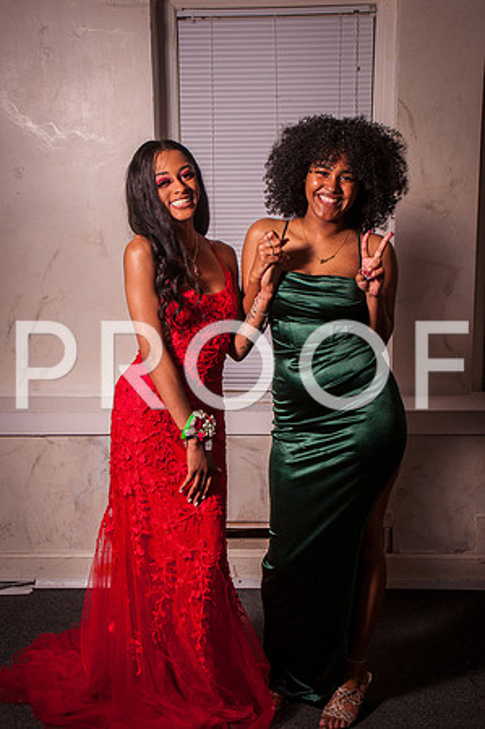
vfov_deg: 35.1
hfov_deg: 23.7
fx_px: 1154
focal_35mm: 57
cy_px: 364
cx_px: 242
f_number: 14
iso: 200
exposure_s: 1/125
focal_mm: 38
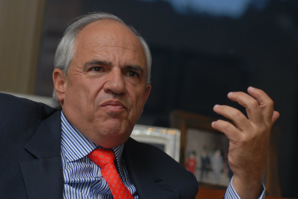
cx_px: 148
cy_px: 100
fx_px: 1076
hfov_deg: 15.8
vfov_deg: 10.6
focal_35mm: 130
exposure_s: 1/60
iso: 200
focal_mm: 86
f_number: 4
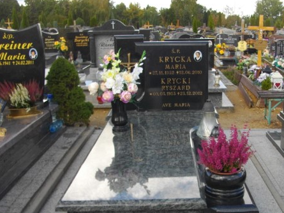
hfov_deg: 40.7
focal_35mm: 46
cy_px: 136
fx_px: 377
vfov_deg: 31.4
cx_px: 190
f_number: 2.9
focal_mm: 5.7
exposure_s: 1/400
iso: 100
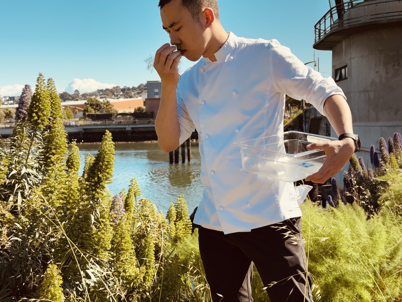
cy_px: 151
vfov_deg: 30.3
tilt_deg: -3.2
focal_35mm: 48
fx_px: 557
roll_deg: +1.9
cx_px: 201
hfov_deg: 39.7
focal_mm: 6.76
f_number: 1.78
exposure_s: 1/1222
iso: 64
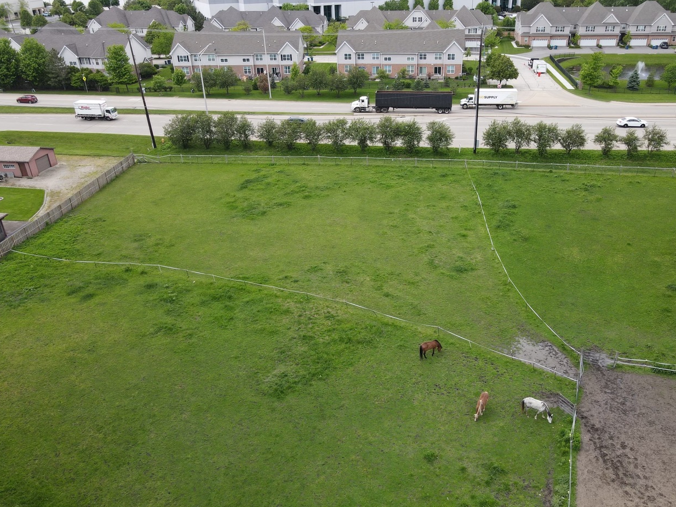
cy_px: 264
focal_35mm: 28
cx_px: 388
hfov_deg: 63.1
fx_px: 547
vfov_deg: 49.7
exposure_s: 1/180
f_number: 2.8
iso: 100
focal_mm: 4.5
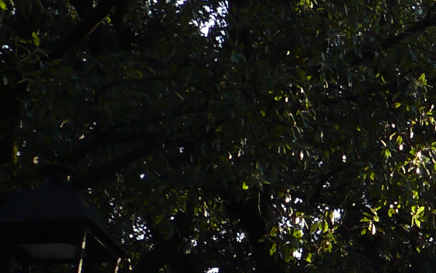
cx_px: 887
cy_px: 581
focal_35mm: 170
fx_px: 2021
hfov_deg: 11.1
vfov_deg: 7.4
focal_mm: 7.4
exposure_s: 1/125
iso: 100
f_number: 4
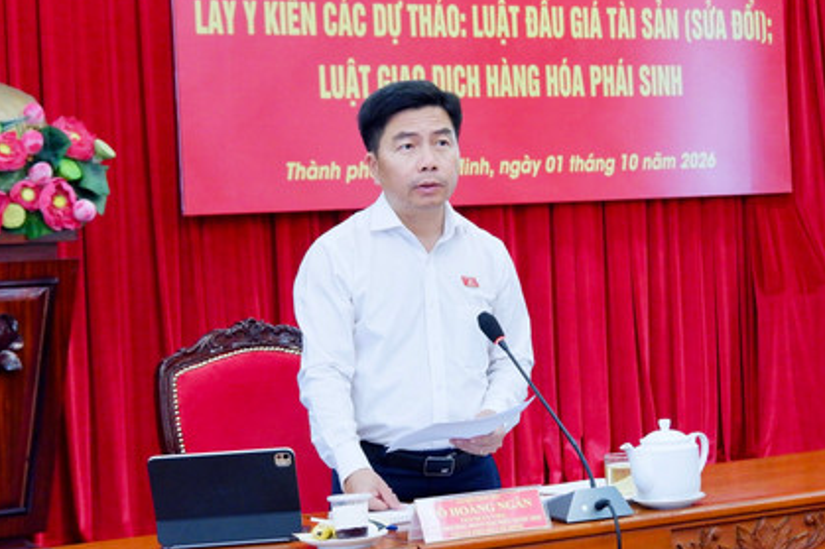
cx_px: 335
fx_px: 1833
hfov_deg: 25.3
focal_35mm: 80
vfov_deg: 17.0
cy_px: 216
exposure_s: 1/75
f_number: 4
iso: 3200
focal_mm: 41.1
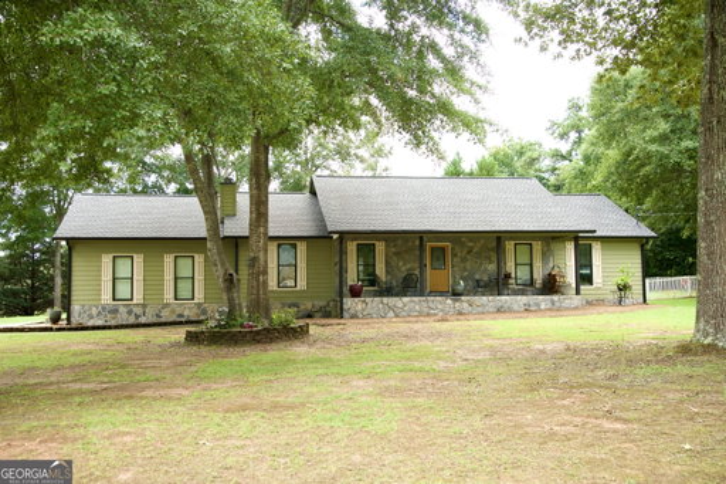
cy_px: 242
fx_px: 786
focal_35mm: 39
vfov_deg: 34.2
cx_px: 363
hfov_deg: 49.6
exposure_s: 1/40
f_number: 6.3
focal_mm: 39
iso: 100
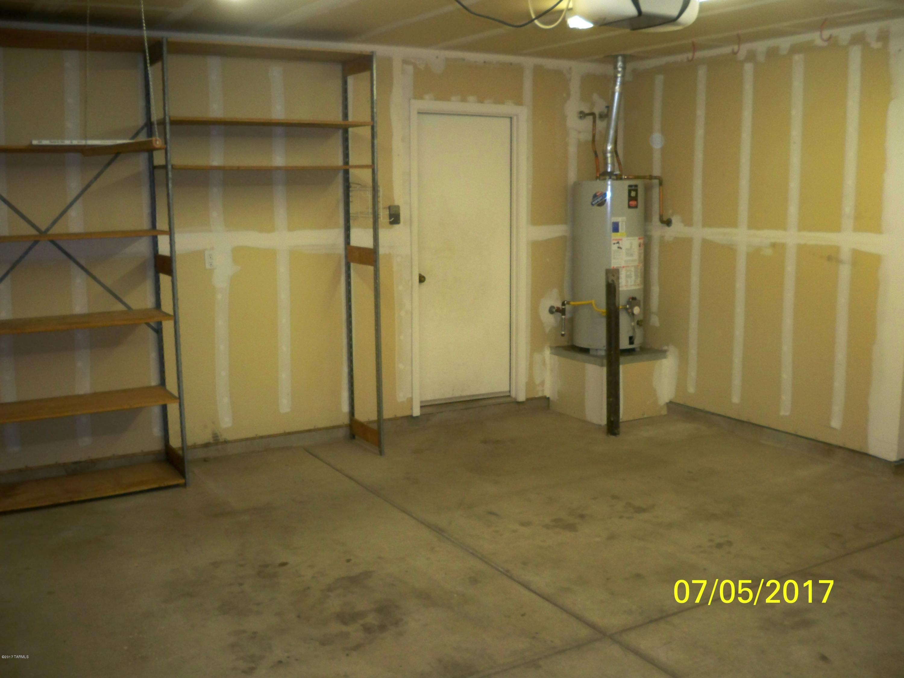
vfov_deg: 40.7
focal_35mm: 35
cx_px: 452
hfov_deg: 52.6
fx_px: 914
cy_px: 339
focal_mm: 6.3
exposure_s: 1/60
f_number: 3.1
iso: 250
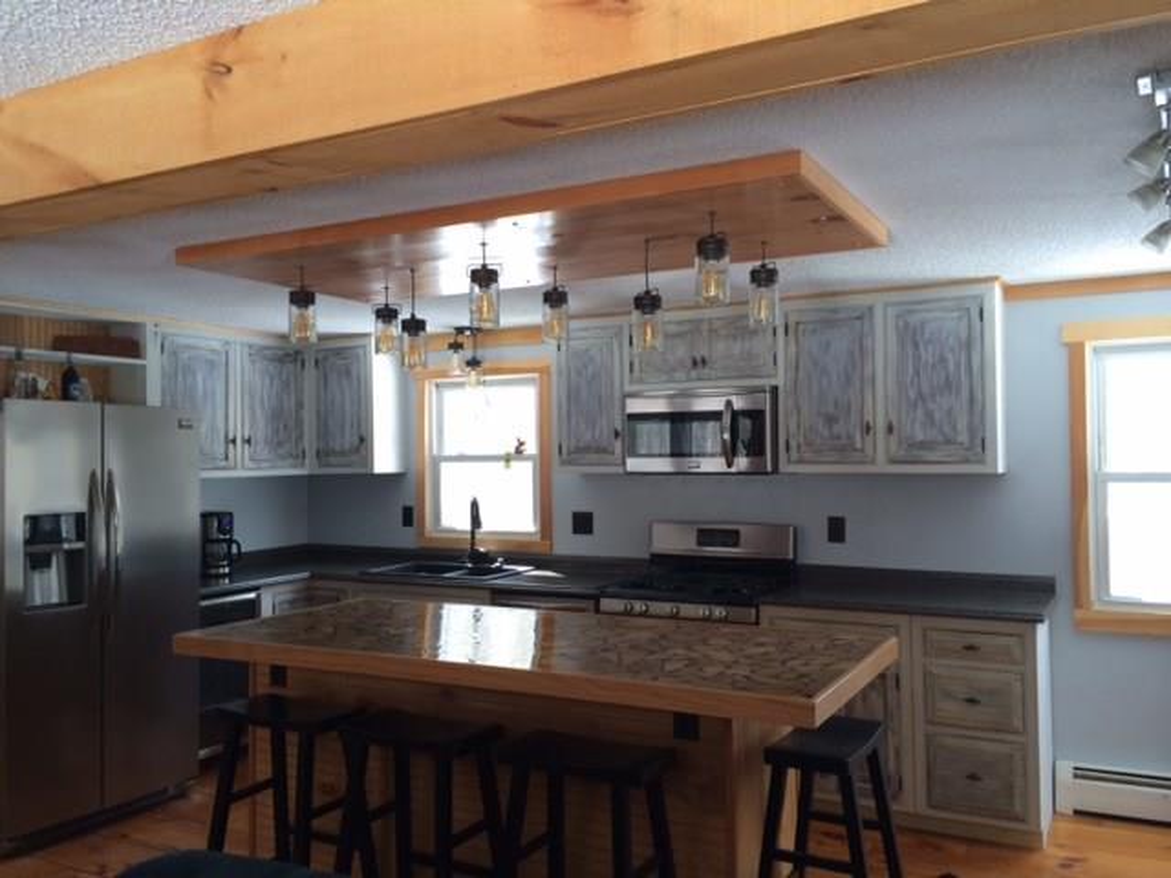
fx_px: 1015
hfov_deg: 60.0
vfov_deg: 46.8
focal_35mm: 30
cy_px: 439
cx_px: 586
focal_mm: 4.12
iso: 32
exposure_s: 1/40
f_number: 2.2
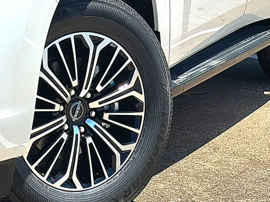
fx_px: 1006
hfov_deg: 15.3
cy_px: 109
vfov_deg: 11.5
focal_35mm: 129
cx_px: 165
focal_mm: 6.86
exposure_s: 1/5618
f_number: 1.78
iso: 80
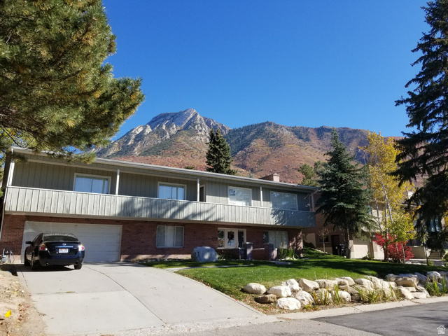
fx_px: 336
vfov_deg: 53.1
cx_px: 224
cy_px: 168
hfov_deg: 67.3
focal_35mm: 26
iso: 50
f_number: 1.7
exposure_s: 1/1516
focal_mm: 4.25
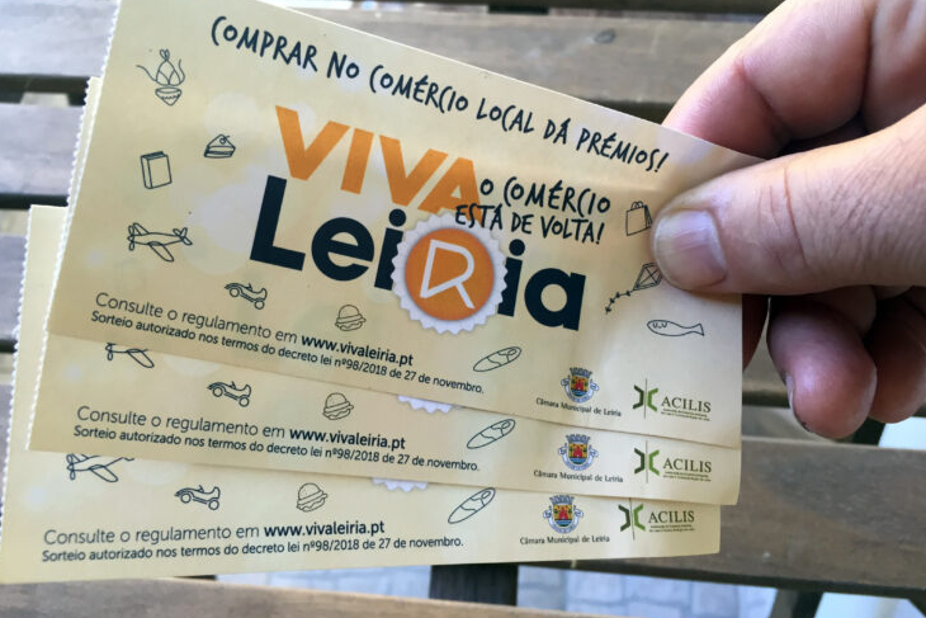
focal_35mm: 31
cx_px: 457
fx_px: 797
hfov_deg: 60.3
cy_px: 301
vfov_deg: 42.3
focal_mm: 4.15
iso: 40
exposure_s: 1/33
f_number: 2.2
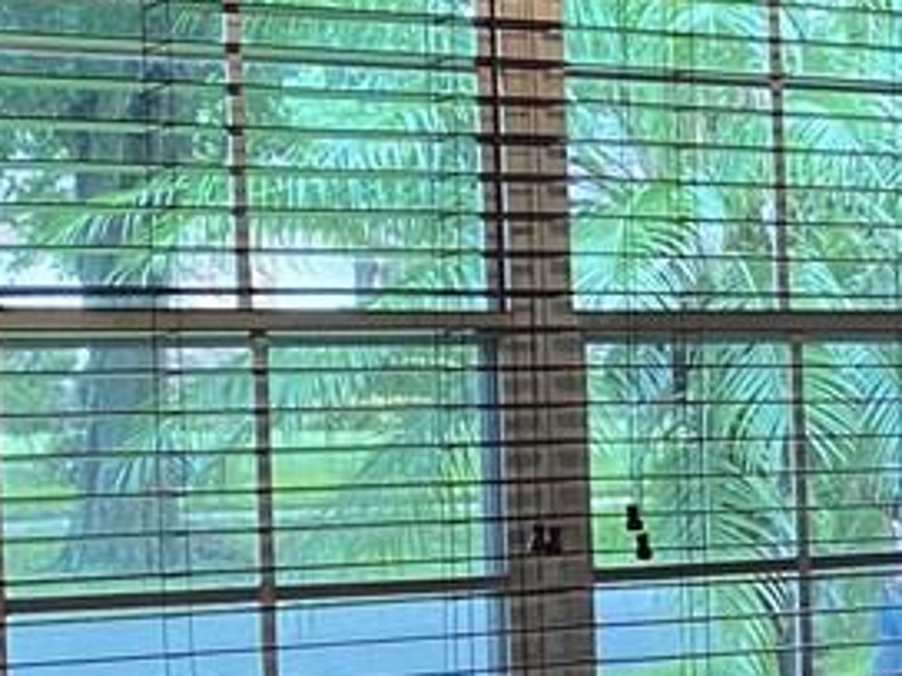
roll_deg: -0.6
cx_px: 1678
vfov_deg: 9.6
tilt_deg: -5.9
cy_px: 749
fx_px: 3987
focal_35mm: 153
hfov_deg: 11.8
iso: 125
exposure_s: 1/60
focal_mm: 4.25
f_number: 1.8
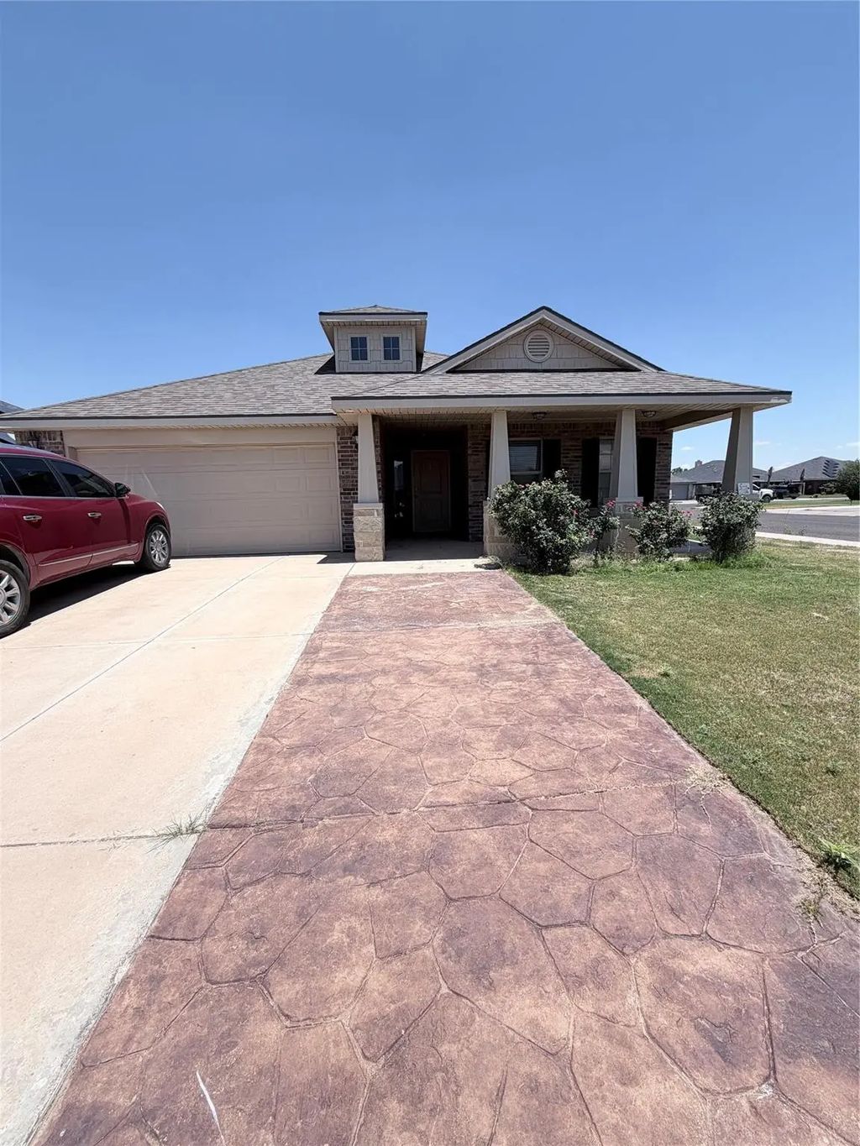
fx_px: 464
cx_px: 430
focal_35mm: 14
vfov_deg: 102.1
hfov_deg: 85.7
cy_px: 573
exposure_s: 1/1050
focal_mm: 2.22
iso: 20
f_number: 2.2
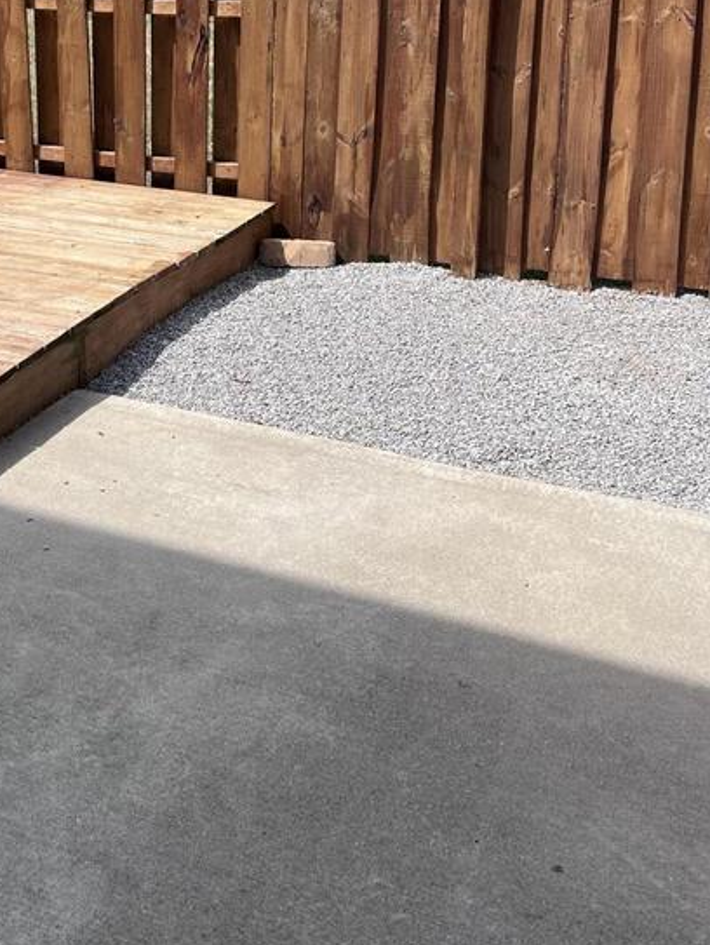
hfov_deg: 29.1
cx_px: 155
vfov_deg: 37.3
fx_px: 1338
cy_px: 174
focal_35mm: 49
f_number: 1.5
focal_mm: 5.7
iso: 50
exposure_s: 1/2404
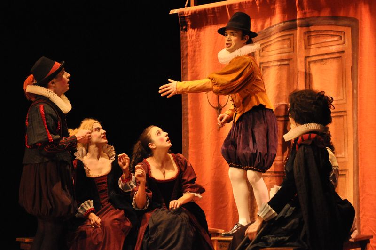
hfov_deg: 19.5
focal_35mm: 105
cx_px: 188
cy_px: 125
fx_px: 1095
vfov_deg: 13.0
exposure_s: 1/90
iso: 3200
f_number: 5.3
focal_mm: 70
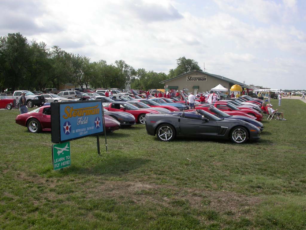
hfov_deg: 49.0
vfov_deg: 37.7
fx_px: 336
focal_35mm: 38
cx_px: 153
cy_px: 115
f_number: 7.5
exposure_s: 1/271
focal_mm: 7.85
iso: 100
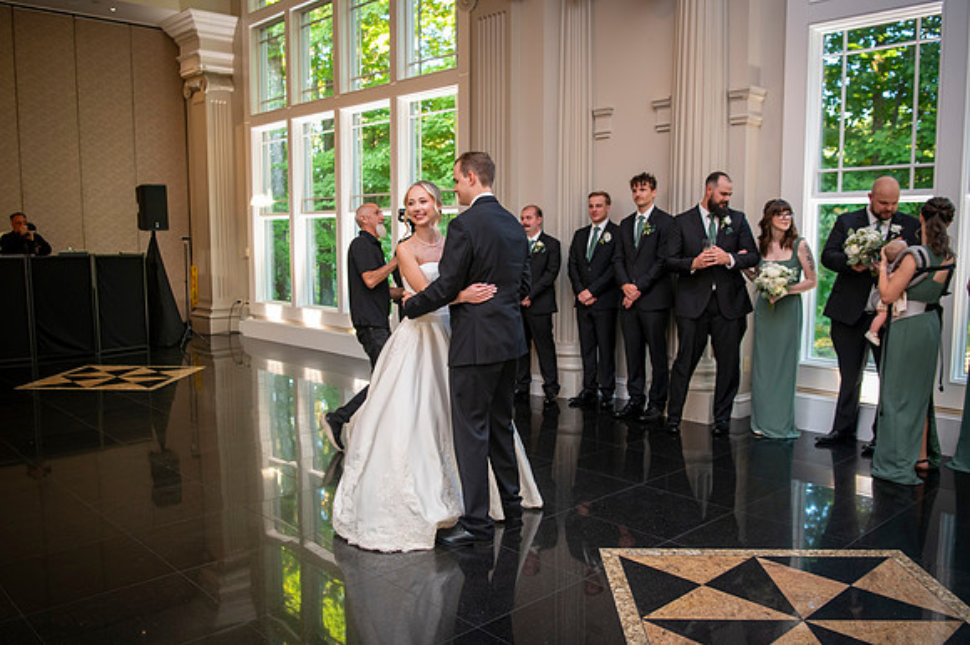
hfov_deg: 60.8
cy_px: 322
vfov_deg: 42.6
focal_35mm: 31
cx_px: 485
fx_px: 827
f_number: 2.8
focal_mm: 29
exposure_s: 1/100
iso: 800
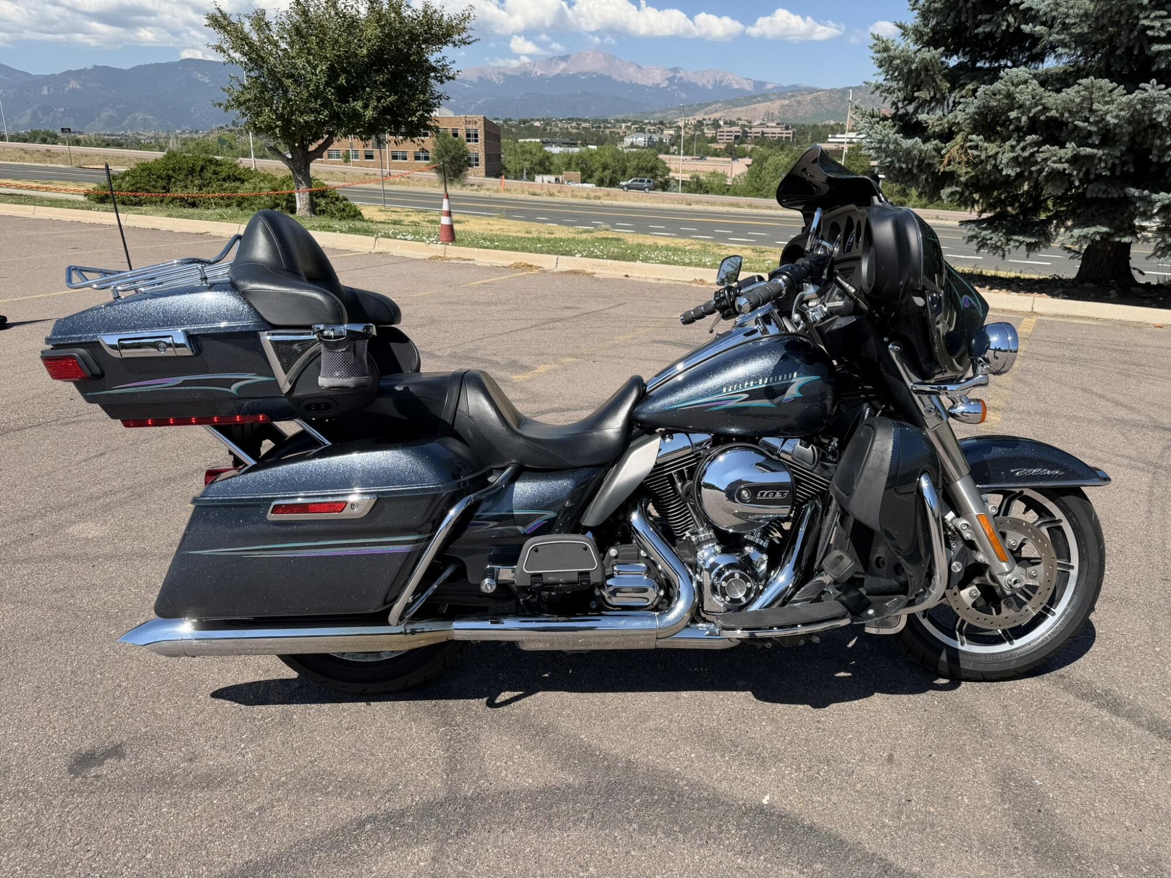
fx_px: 812
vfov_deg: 56.8
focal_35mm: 24
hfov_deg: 71.6
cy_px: 439
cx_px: 586
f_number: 1.78
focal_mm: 6.76
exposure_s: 1/3145
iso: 80
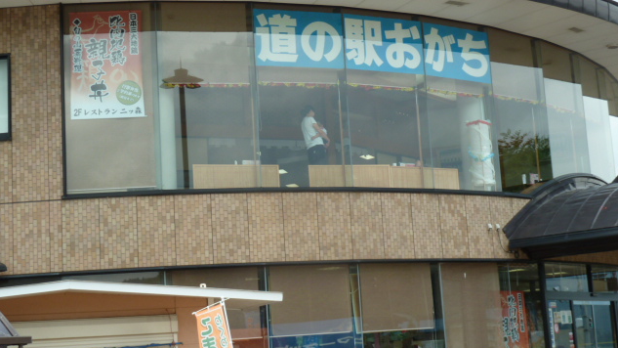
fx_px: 1065
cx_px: 310
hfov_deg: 32.4
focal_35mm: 65
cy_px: 172
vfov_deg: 18.5
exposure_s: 1/200
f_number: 3.9
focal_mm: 9.7
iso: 80
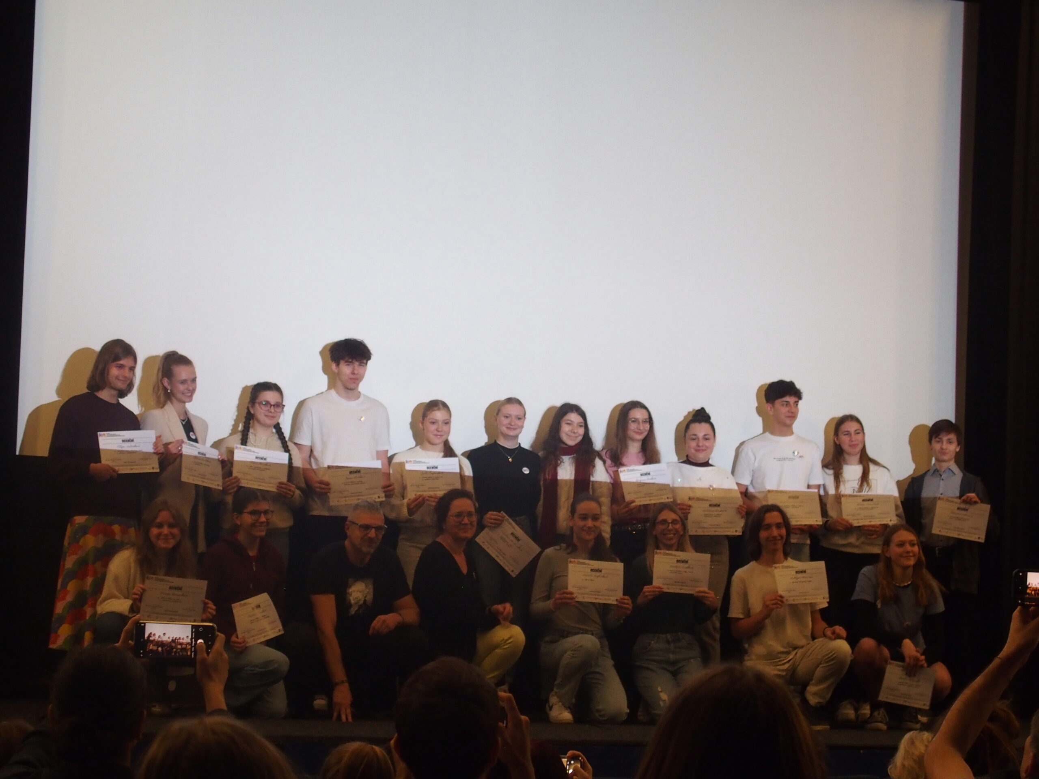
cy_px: 390
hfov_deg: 27.8
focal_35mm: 70
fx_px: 2101
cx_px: 520
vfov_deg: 21.0
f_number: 2.8
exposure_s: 1/60
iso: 640
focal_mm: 14.5
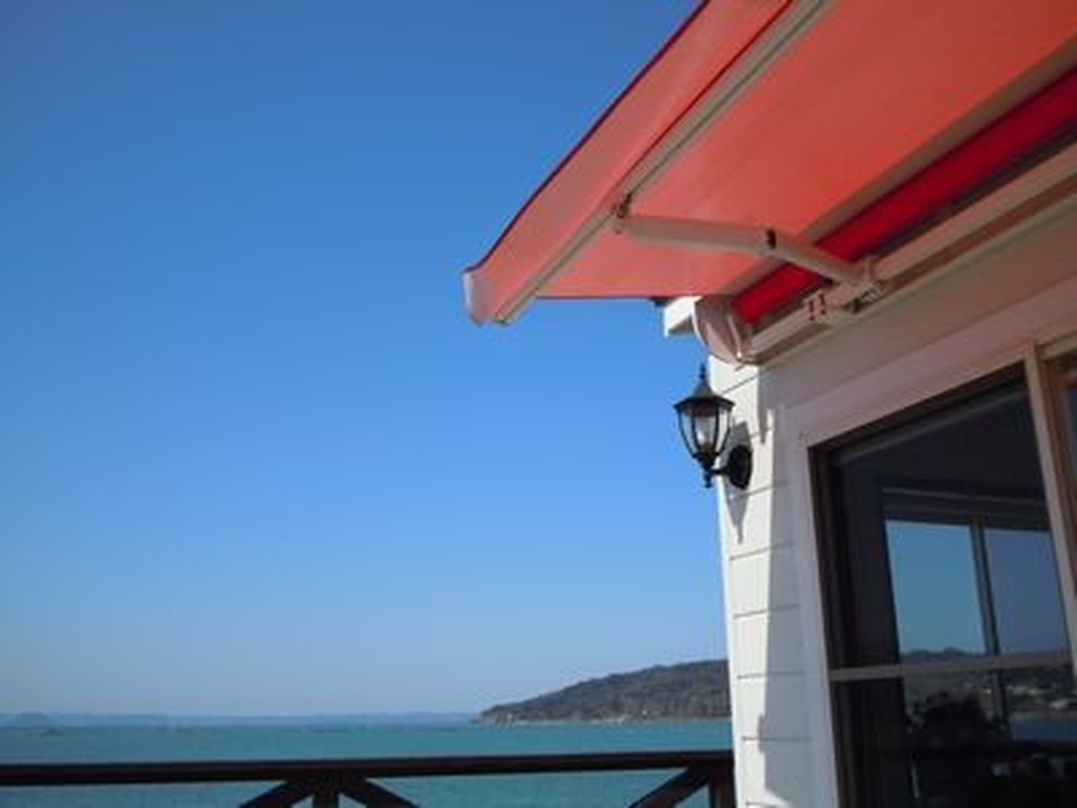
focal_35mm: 33
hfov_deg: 55.4
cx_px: 538
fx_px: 1027
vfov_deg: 42.9
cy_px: 404
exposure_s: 1/320
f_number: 8
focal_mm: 5.9
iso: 100
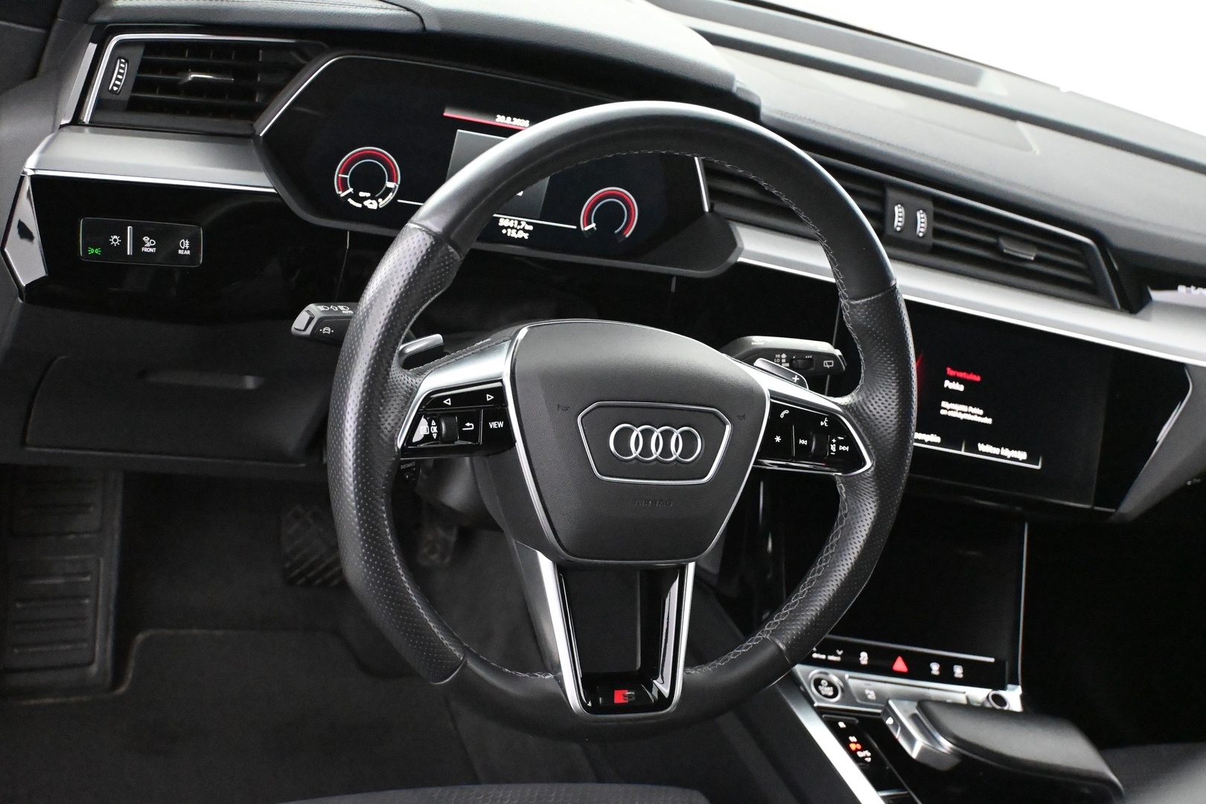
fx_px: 1407
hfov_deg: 46.4
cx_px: 603
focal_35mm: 42
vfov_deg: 31.9
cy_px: 402
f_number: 4.5
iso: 12800
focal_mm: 28
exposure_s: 1/60
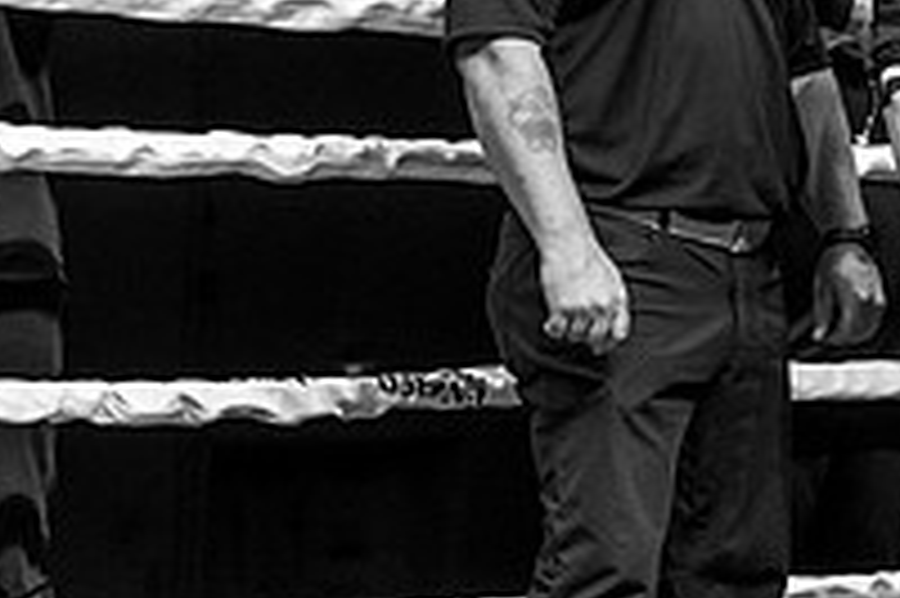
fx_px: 5071
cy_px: 11
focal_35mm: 203
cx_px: 1017
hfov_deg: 10.0
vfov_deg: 6.7
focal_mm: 70
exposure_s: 1/1000
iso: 4000
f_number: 4
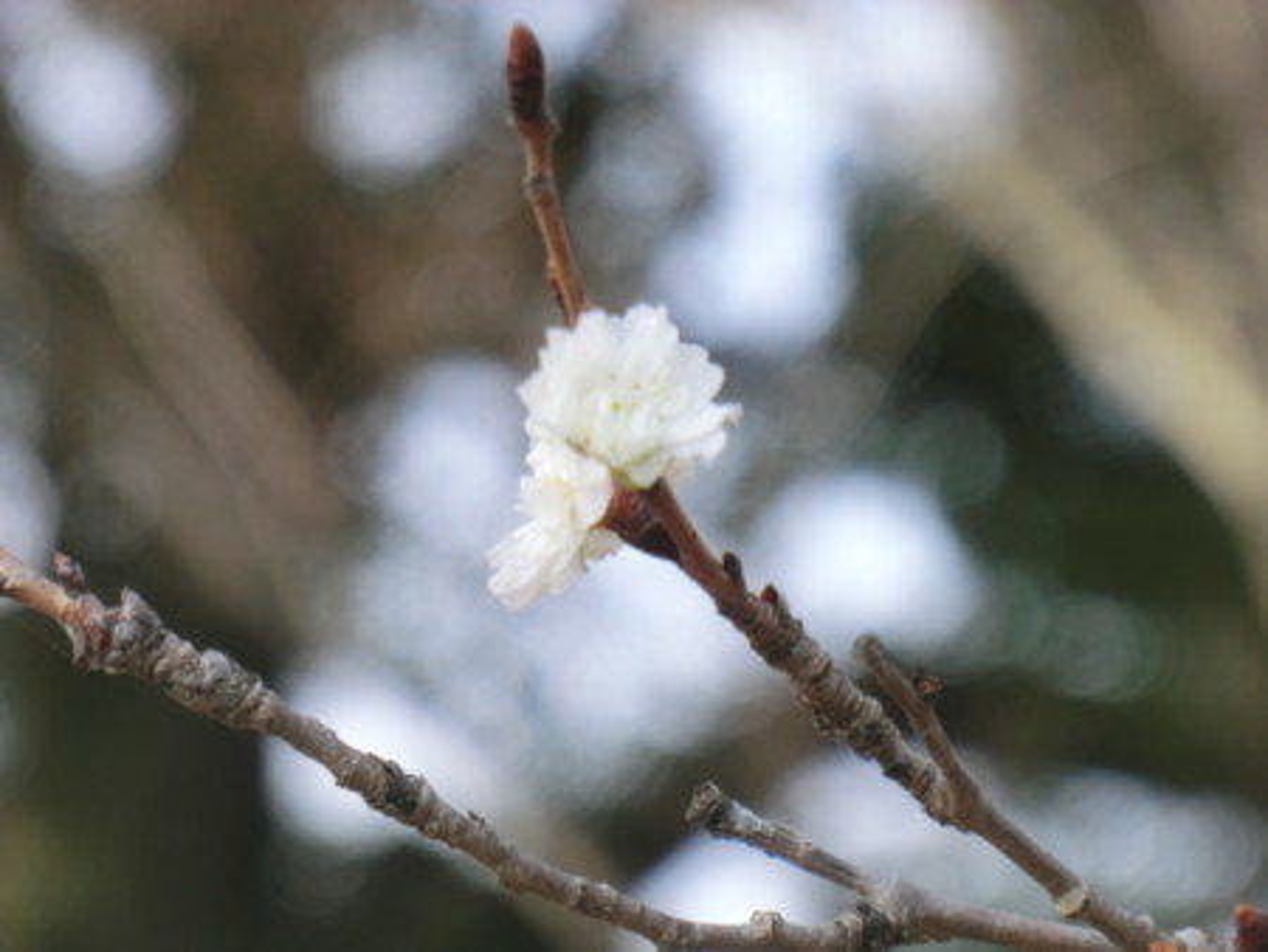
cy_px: 476
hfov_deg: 8.2
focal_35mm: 240
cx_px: 634
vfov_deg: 6.2
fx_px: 8796
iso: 80
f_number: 5.7
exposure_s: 1/125
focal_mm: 43
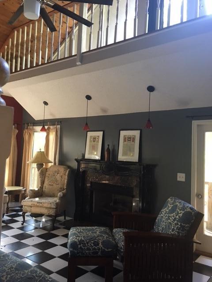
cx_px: 106
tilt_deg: +4.0
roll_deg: -2.6
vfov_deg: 61.7
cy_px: 141
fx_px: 237
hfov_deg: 48.2
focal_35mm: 29
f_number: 2.2
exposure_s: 1/15
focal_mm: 4.15
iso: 100
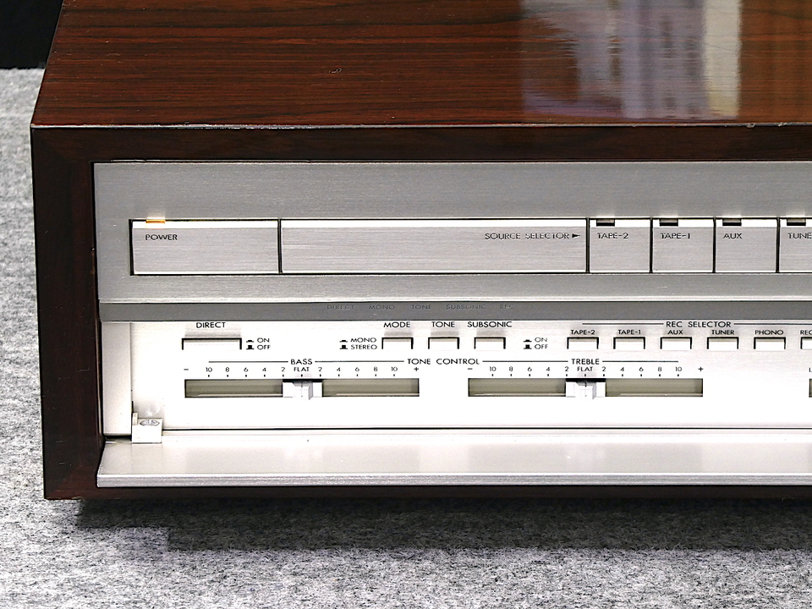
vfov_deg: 7.4
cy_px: 304
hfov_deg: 9.9
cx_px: 406
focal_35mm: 200
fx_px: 4691
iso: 200
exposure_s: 1/5
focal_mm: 35.8
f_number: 5.6
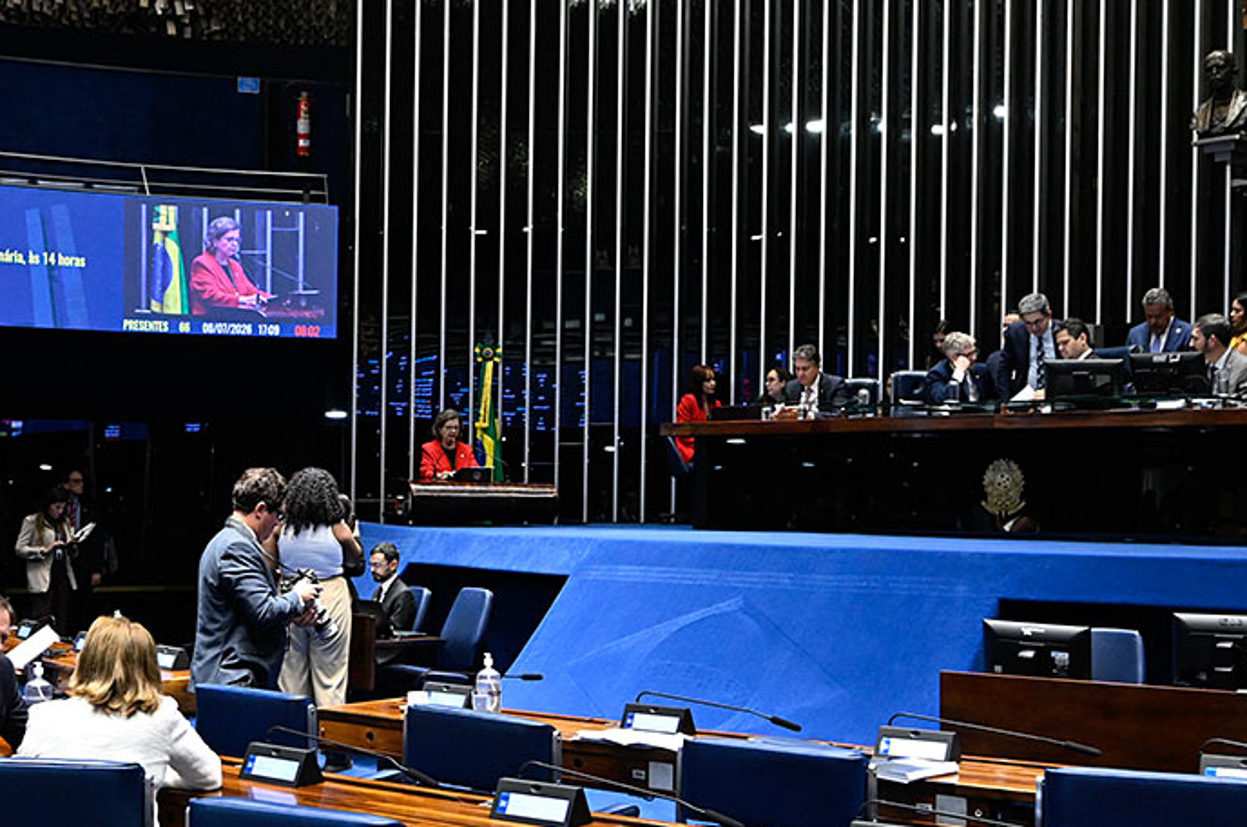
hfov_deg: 43.7
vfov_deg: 29.7
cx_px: 631
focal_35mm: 45
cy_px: 439
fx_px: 1556
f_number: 4
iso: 3200
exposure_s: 1/160
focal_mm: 24
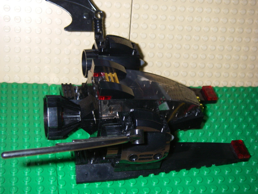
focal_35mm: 63
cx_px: 129
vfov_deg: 23.3
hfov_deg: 30.7
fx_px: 470
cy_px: 97
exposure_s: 1/60
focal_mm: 10.5
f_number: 3.7
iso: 160
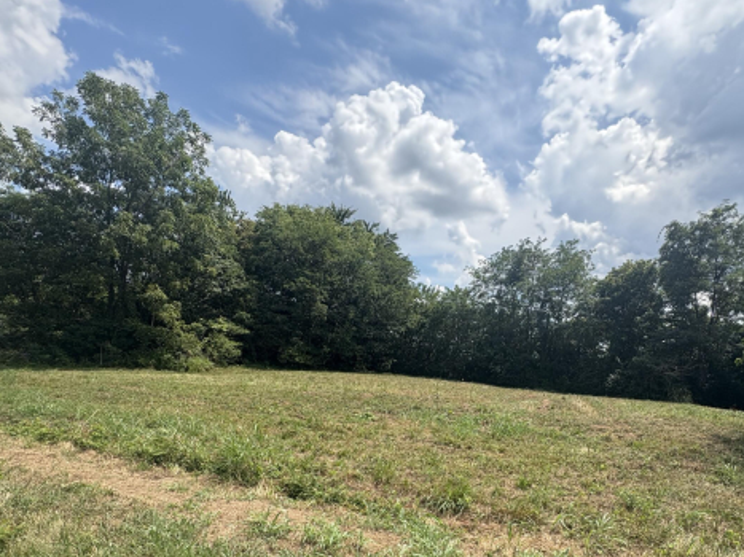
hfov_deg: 81.5
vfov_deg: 63.3
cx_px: 410
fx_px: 430
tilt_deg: -3.7
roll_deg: -1.8
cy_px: 395
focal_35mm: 20
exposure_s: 1/1217
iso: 50
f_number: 2.2
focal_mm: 2.22
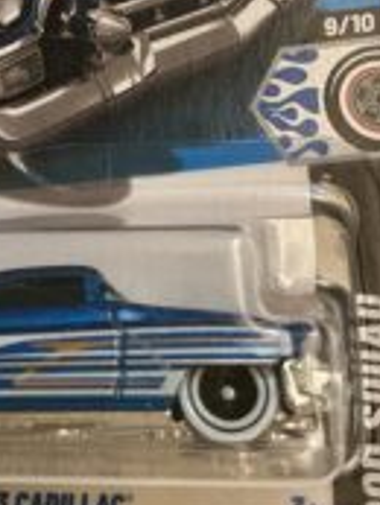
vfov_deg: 27.7
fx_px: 979
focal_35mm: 67
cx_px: 41
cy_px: 32
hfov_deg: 21.5
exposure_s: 1/60
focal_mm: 3
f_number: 1.8
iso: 200
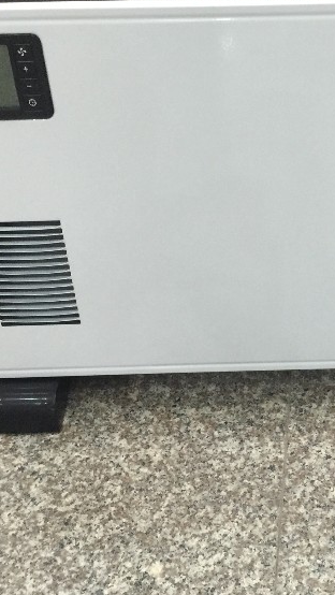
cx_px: 294
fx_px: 899
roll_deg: +1.6
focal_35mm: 57
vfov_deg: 36.6
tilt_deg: -36.1
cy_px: 301
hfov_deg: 20.7
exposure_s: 1/10
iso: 100
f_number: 2.2
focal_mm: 4.15
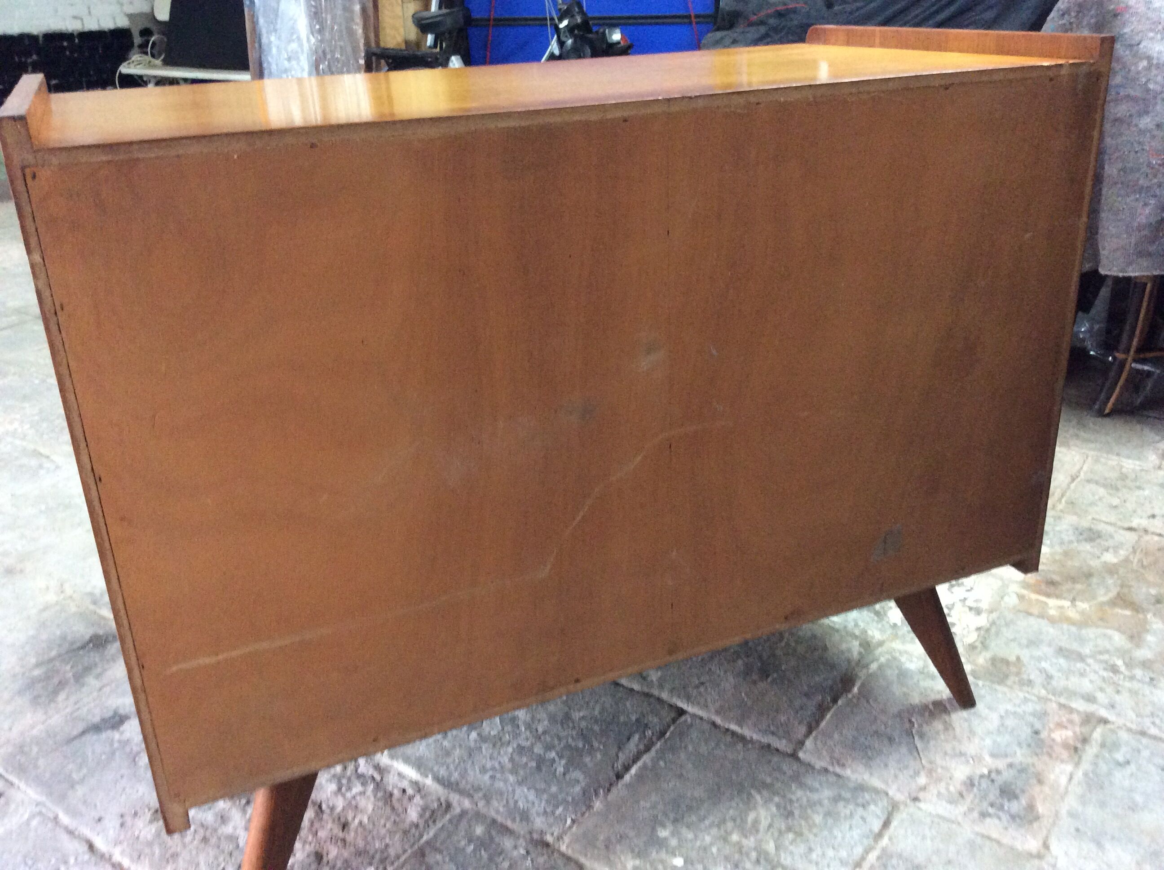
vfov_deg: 44.1
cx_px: 582
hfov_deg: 56.9
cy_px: 435
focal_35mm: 32
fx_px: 1074
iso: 250
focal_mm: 3.3
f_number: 2.4
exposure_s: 1/20
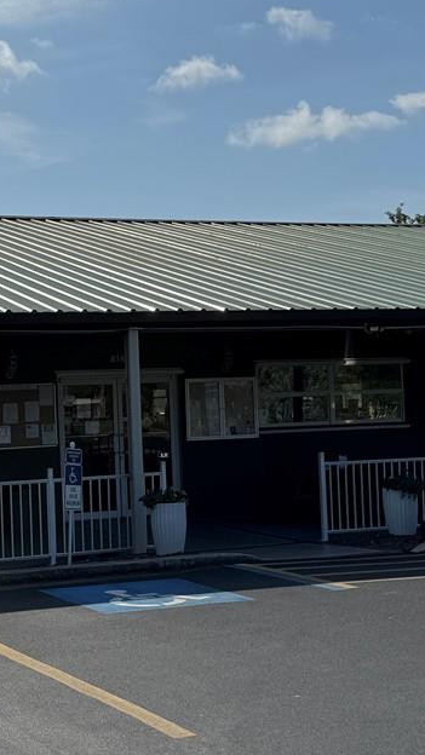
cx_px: 88
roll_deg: +1.6
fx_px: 1342
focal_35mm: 67
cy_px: 321
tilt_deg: +2.0
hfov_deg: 17.8
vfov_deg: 31.4
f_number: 1.78
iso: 80
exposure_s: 1/10417
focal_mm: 6.76
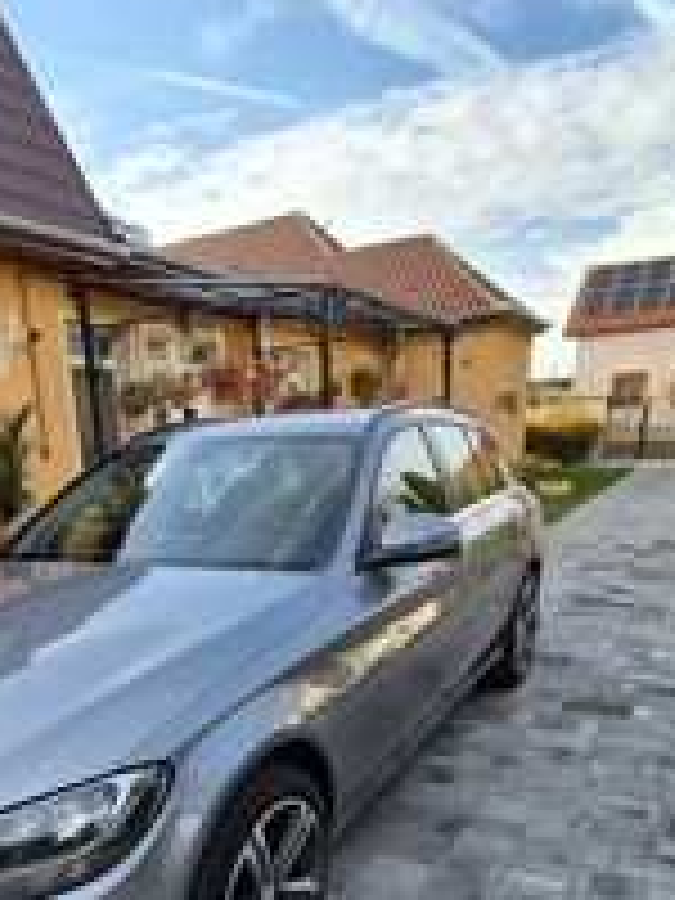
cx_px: 230
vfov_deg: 60.2
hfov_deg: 52.1
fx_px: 676
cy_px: 756
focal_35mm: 26
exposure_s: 1/556
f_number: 2.2
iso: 50
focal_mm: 2.2
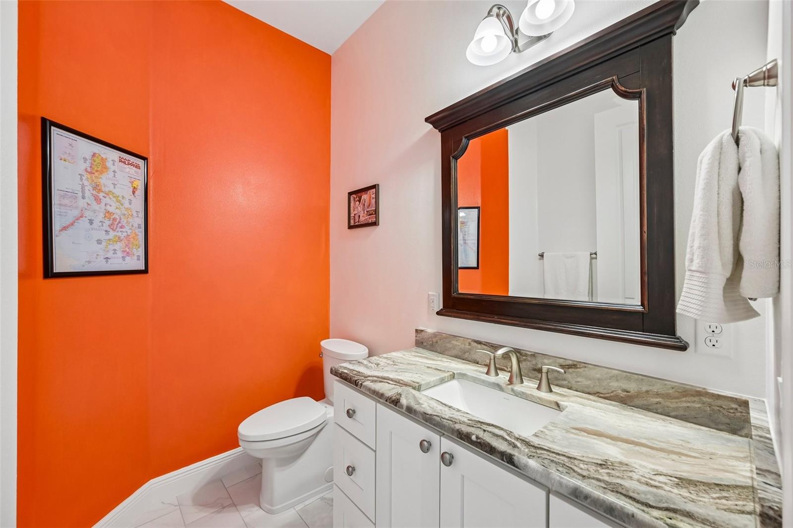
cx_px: 396
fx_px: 308
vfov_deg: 81.2
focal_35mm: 14
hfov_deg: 104.3
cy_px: 264
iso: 400
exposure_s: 1/10
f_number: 8
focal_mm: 14
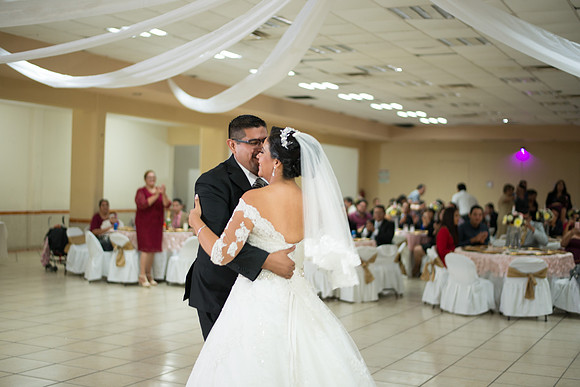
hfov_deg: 39.6
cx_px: 290
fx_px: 806
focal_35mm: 50
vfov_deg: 27.0
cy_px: 194
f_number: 1.8
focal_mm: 50
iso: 800
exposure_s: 1/125
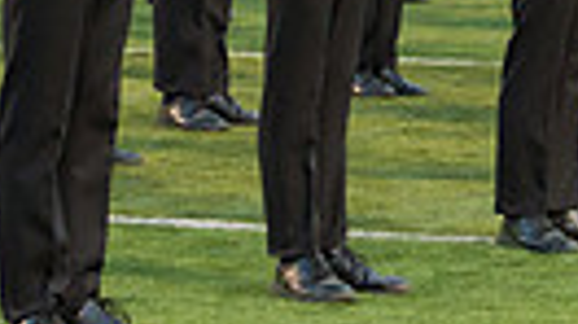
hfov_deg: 6.5
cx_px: 709
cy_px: -166
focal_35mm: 331
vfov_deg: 3.6
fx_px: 5069
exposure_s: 1/640
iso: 3200
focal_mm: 70
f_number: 5
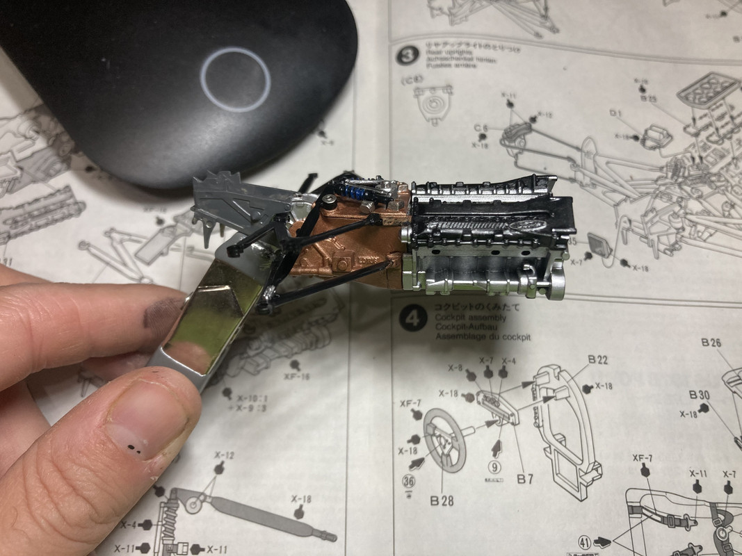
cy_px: 278
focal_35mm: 28
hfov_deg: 63.4
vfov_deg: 49.7
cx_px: 371
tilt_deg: -68.2
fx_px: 600
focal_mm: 3.99
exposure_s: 1/60
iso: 80
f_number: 1.8
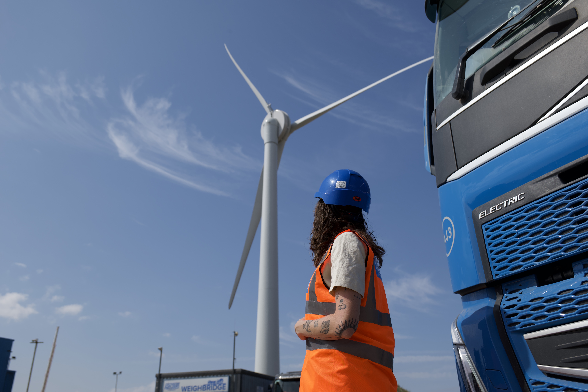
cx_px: 294
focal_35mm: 32
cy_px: 196
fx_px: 523
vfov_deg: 41.1
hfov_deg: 58.7
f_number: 5.6
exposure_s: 1/800
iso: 100
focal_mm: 32
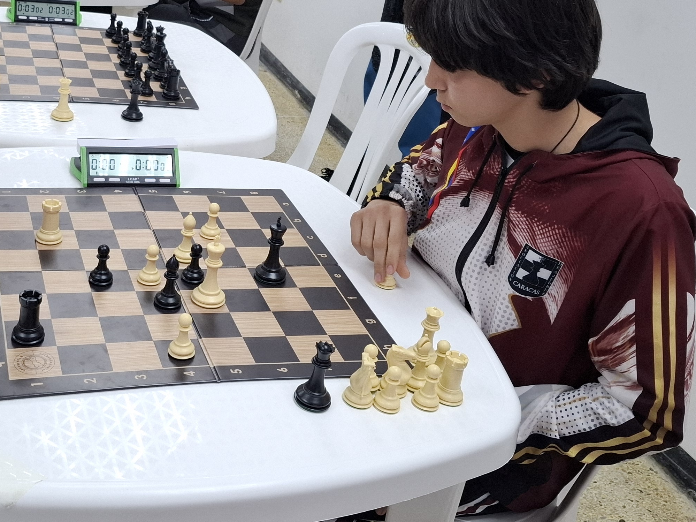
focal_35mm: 47
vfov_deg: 30.5
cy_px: 148
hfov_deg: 39.9
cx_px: 229
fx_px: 945
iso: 200
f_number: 1.8
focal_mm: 5.54
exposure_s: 1/120
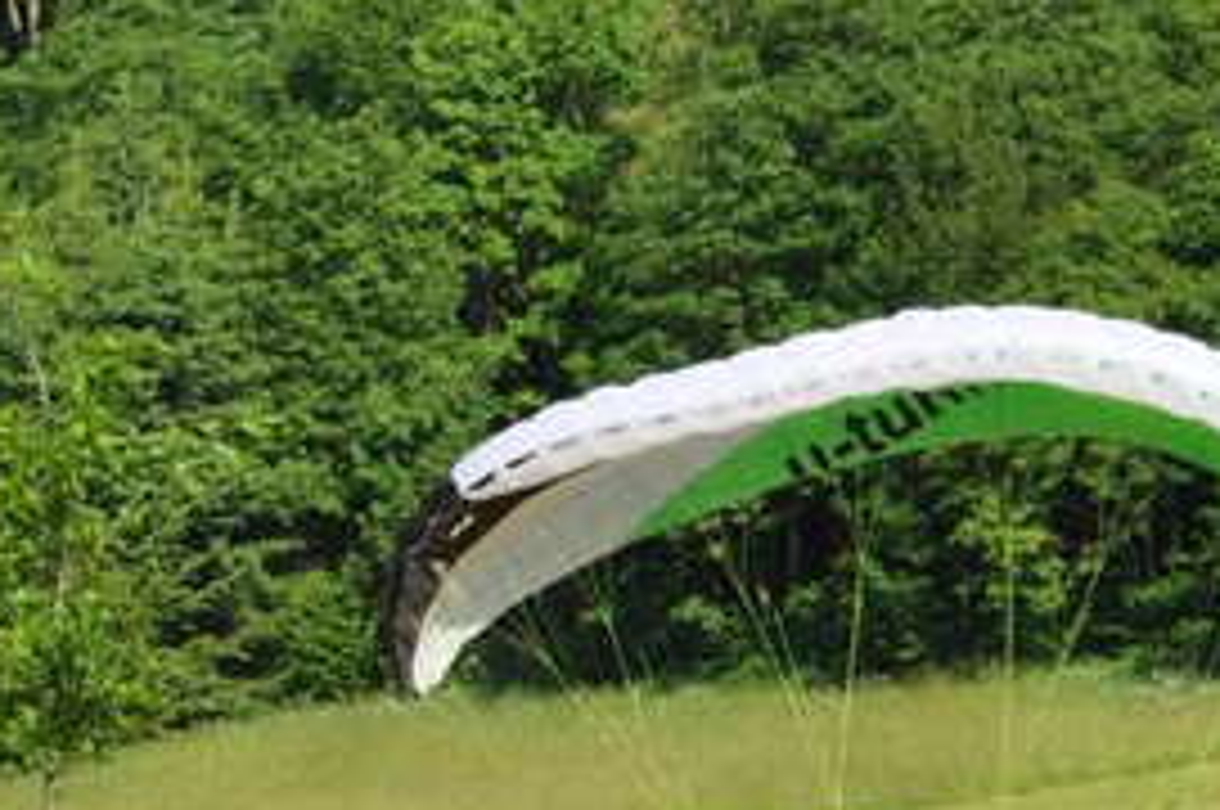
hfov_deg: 5.5
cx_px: 864
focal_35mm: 372
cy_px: 711
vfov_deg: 3.7
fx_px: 12607
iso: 200
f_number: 9
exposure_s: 1/320
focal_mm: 85
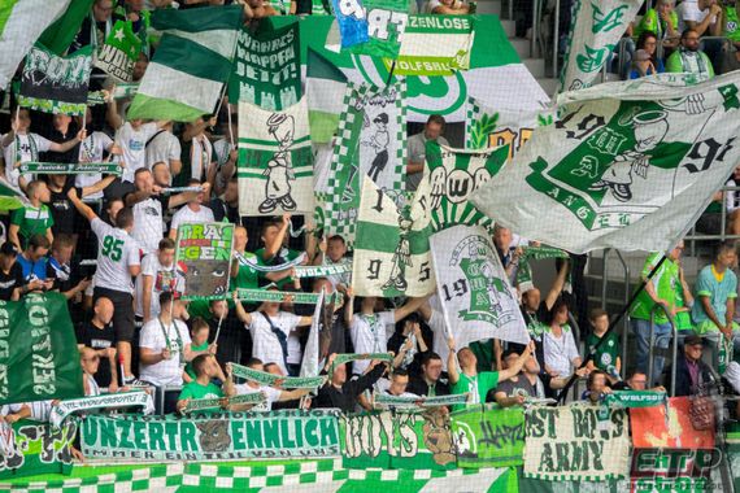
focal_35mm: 600
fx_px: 12332
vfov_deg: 2.3
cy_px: 246
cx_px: 370
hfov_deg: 3.4
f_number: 4
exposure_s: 1/500
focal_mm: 220
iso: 800
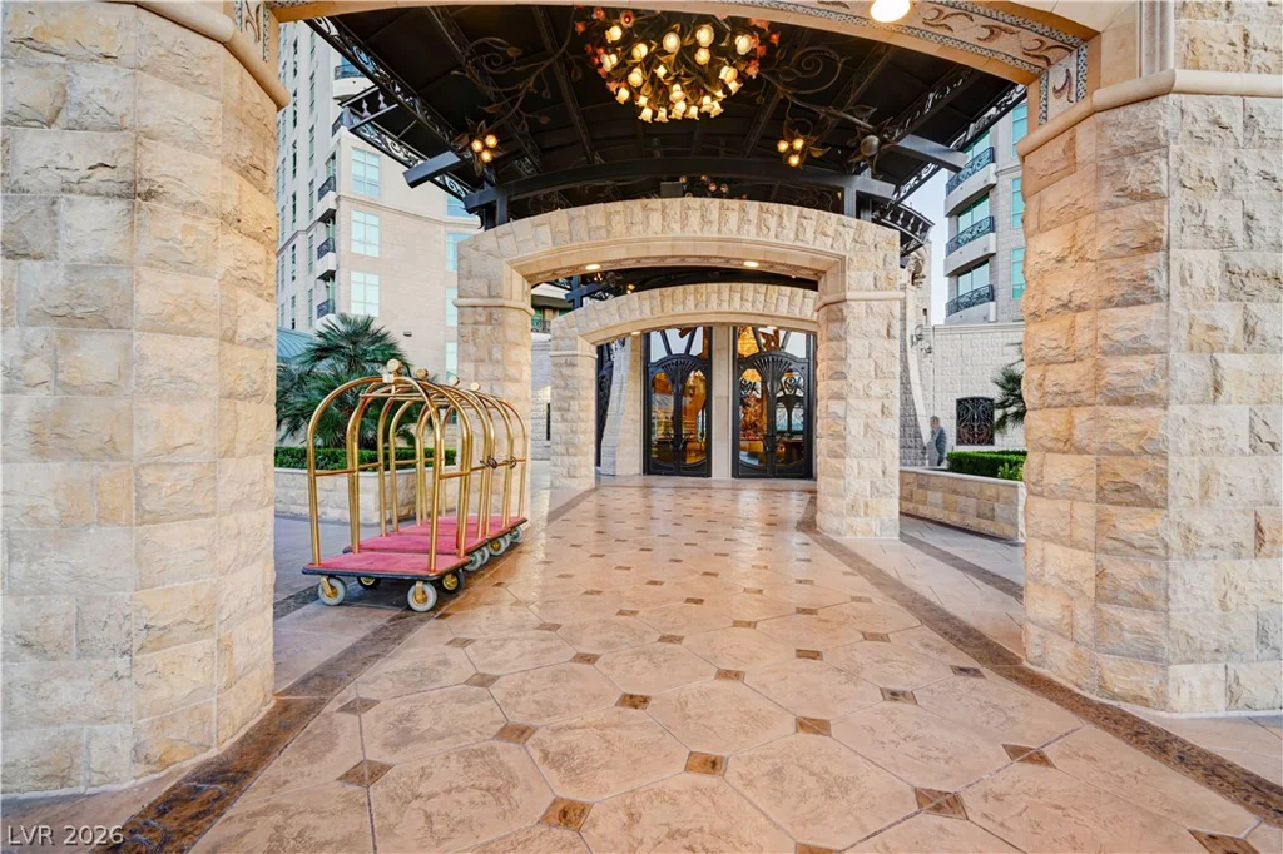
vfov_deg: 73.7
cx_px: 642
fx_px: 570
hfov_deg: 96.8
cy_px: 427
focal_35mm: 16
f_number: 7.1
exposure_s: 1/8
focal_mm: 16
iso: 250
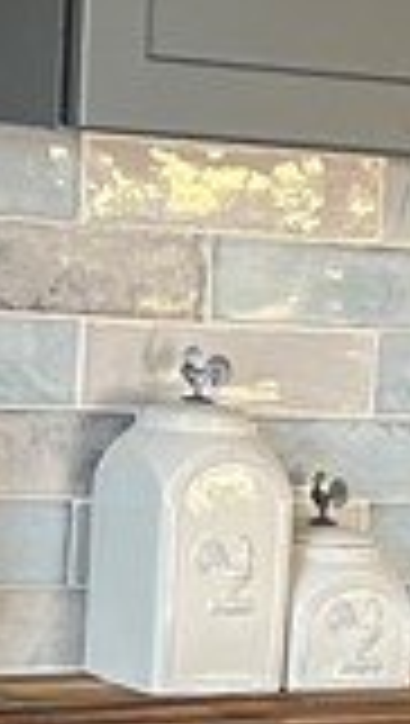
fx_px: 3466
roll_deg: -4.3
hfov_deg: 6.7
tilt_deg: -11.4
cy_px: 814
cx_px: 563
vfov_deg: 11.8
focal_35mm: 180
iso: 125
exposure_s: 1/71
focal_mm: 5.7
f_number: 1.5
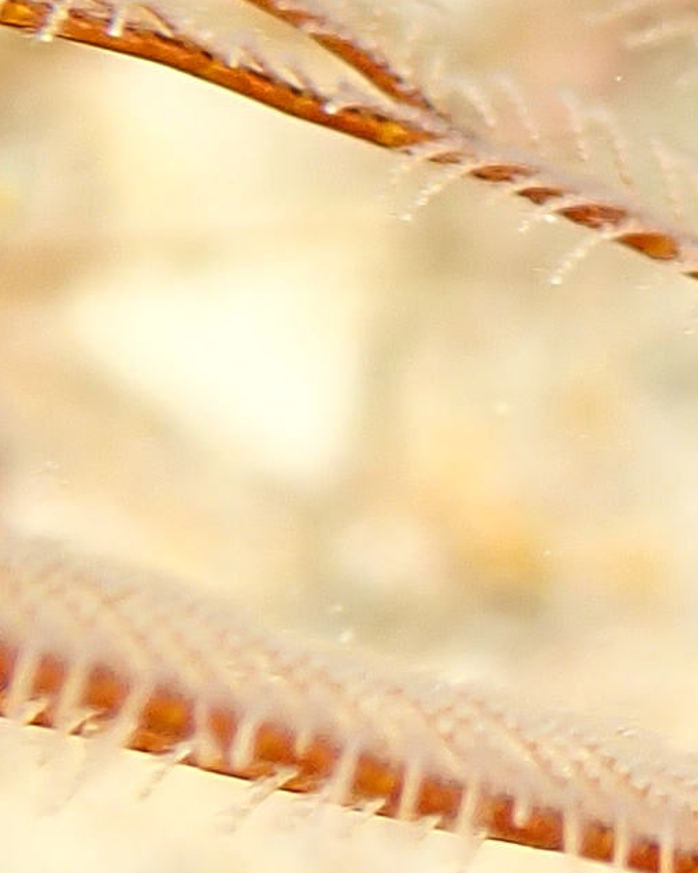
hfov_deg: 7.3
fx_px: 4803
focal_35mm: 186
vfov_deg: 10.4
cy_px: 256
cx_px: 2191
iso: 100
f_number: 3.2
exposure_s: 1/800
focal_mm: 5.4
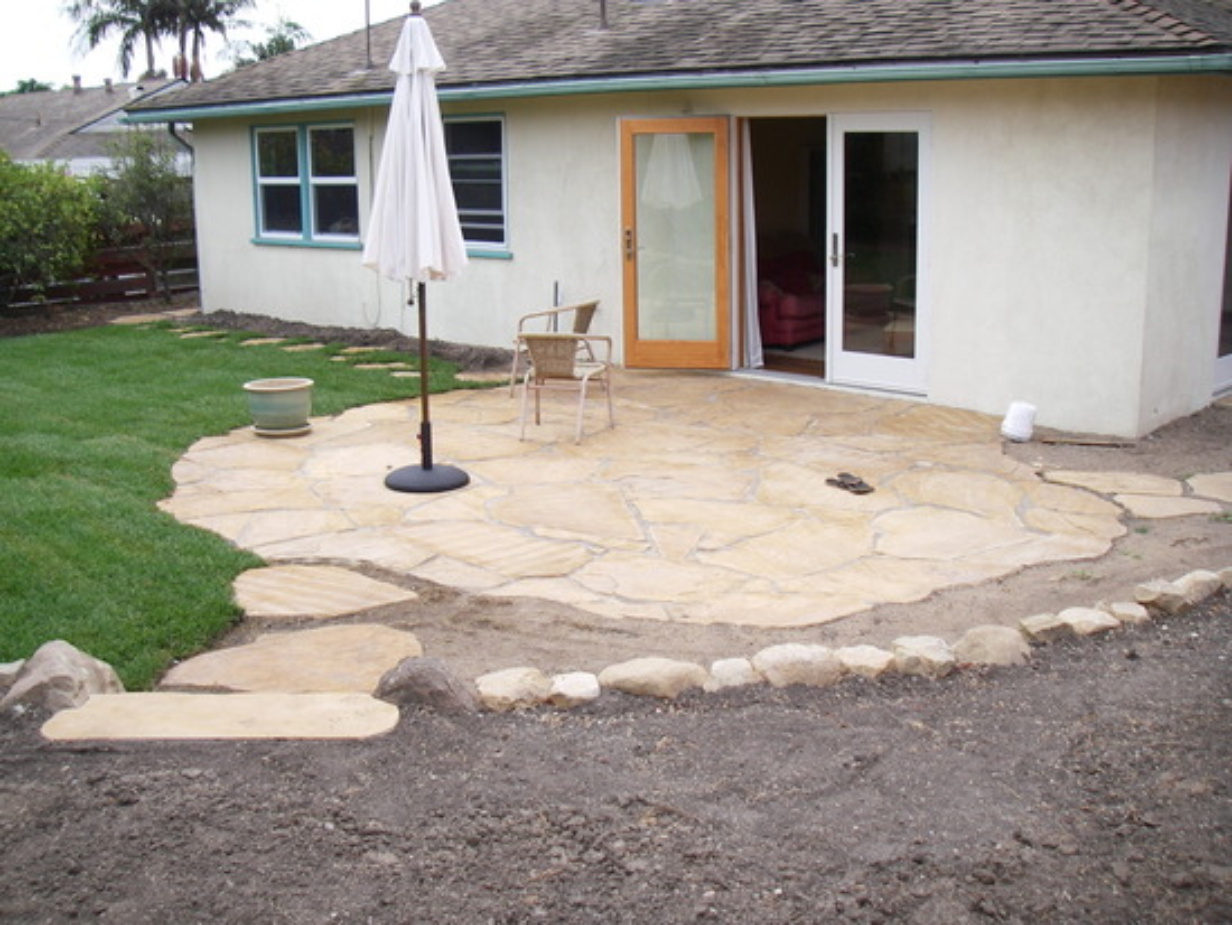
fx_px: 1353
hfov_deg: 49.0
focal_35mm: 38
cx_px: 616
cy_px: 462
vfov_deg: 37.7
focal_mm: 6.3
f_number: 3.3
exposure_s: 1/200
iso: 80
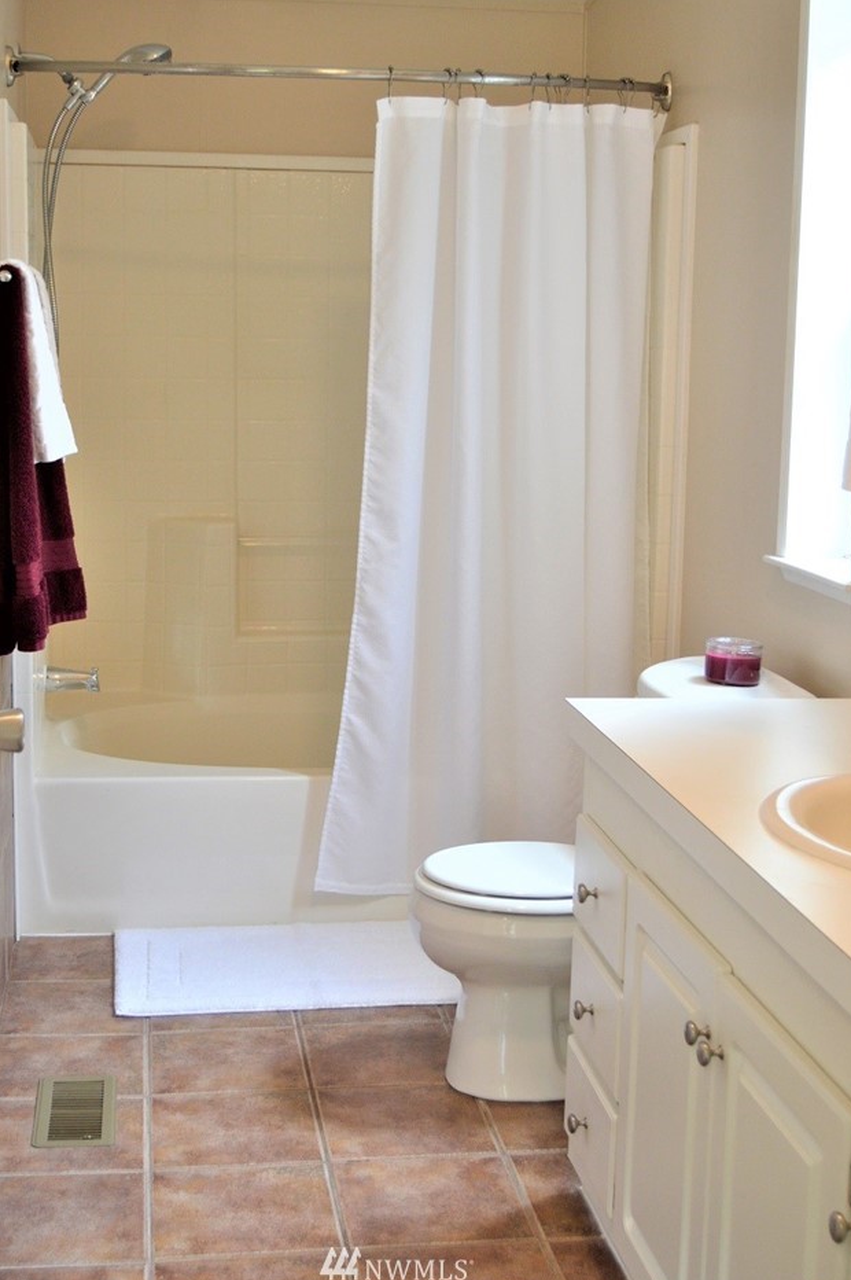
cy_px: 569
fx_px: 1740
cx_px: 397
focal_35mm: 49
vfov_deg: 40.3
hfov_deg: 27.5
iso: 560
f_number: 4
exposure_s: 1/60
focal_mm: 28
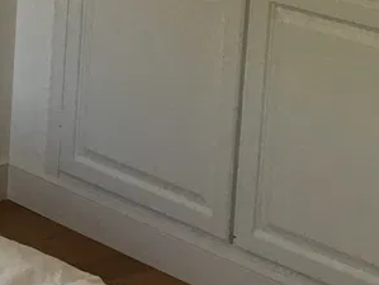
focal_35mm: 155
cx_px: -359
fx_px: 1699
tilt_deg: -6.4
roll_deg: -1.4
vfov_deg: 9.3
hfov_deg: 11.5
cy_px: -179
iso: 40
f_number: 2.2
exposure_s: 1/33
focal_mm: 4.15
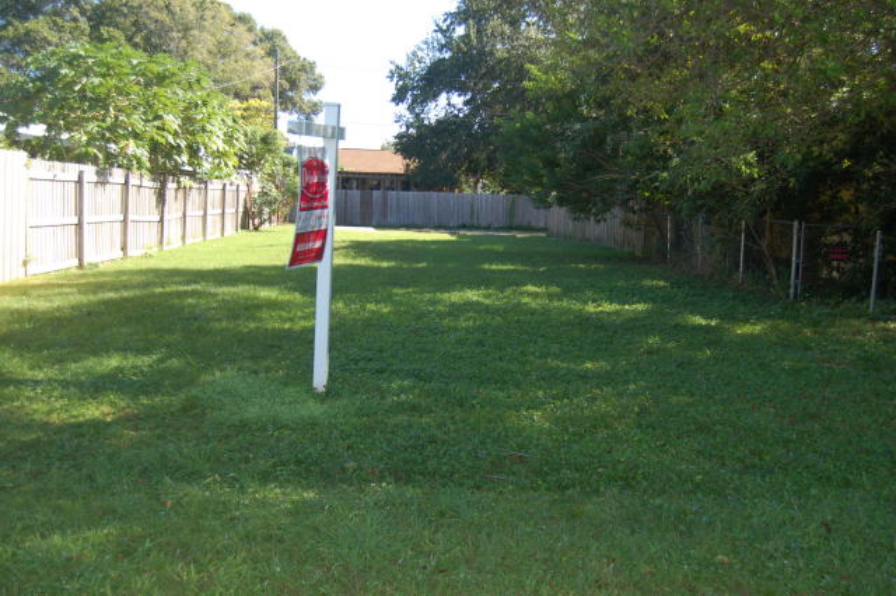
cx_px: 448
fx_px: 970
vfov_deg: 34.2
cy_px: 298
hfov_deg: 49.6
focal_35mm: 39
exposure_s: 1/500
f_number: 4
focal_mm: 26
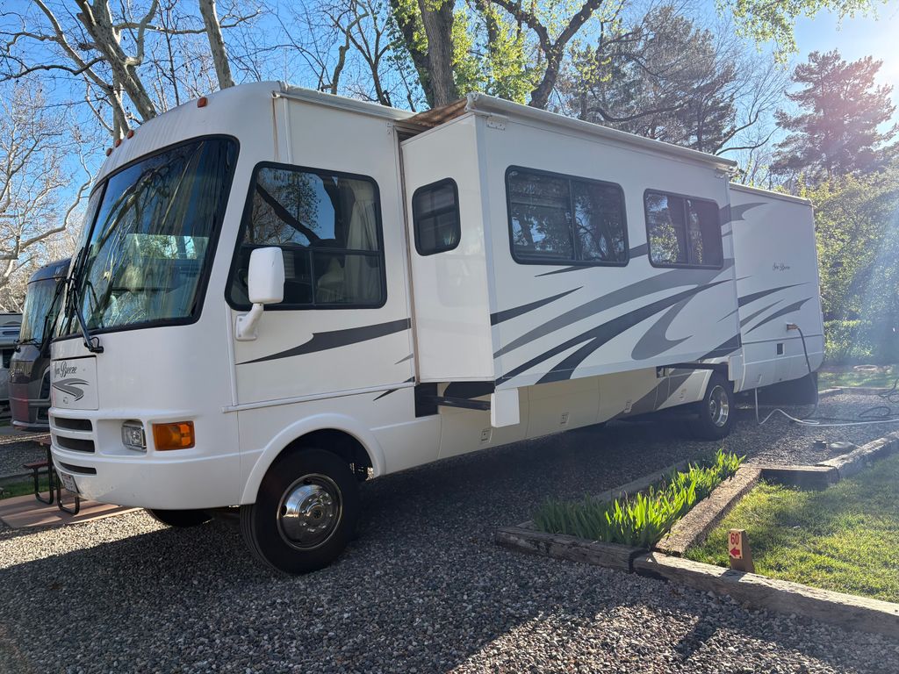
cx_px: 450
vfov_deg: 53.1
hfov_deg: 67.3
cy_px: 337
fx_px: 675
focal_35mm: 26
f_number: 1.6
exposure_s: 1/1364
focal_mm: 5.96
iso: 64
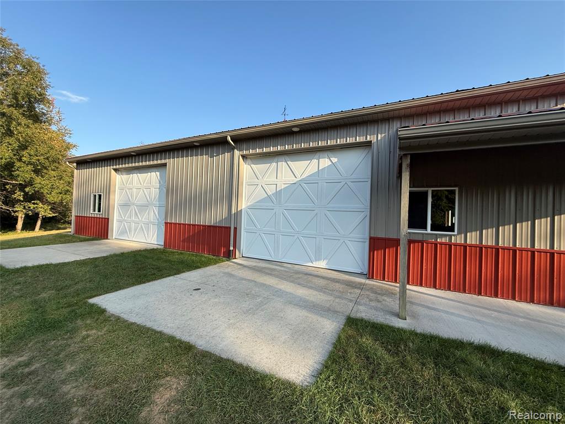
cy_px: 212
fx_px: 229
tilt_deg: +2.1
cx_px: 282
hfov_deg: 102.1
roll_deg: -1.4
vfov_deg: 85.7
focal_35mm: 14
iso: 50
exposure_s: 1/726
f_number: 2.2
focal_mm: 2.22
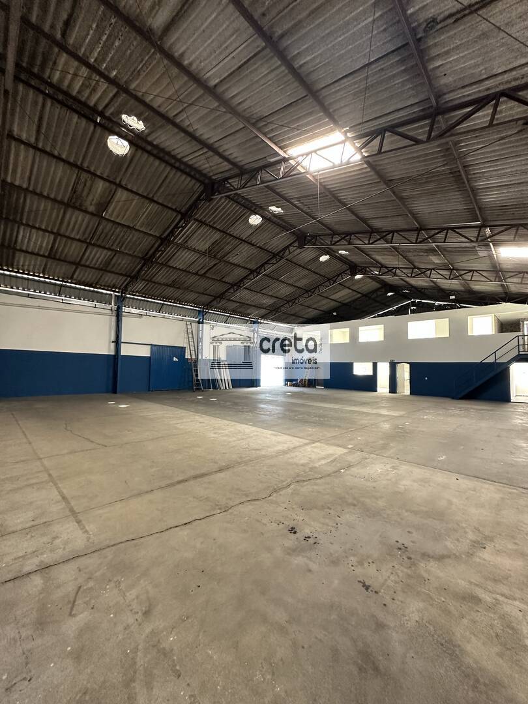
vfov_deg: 102.1
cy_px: 352
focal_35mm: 14
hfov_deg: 85.7
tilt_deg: +3.8
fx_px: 285
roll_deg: -1.5
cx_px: 264
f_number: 2.2
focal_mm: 2.22
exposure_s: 1/94
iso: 320
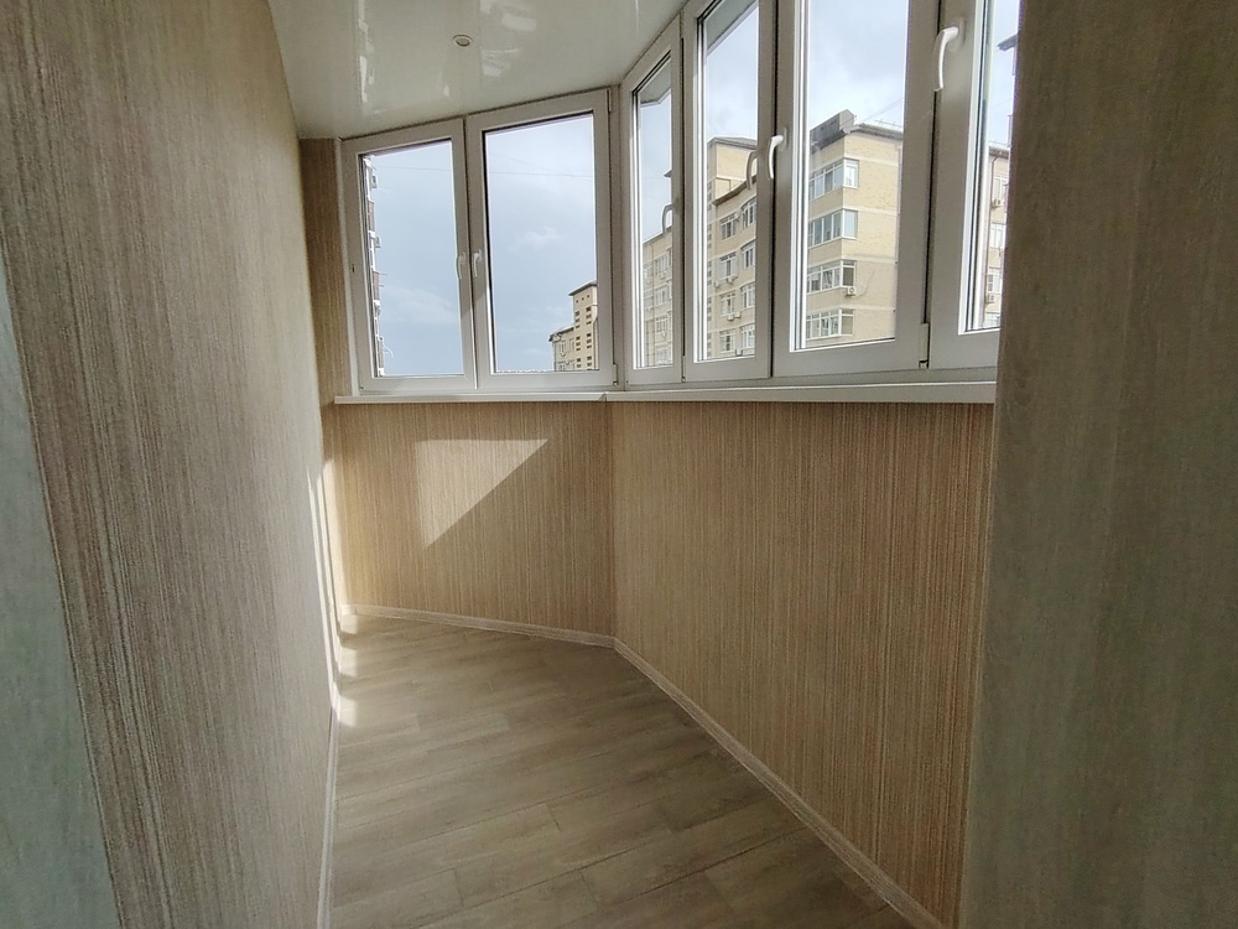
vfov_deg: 74.7
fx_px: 608
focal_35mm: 17
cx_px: 619
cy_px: 464
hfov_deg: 91.0
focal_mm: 1.42
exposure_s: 1/1190
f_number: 2.2
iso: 100
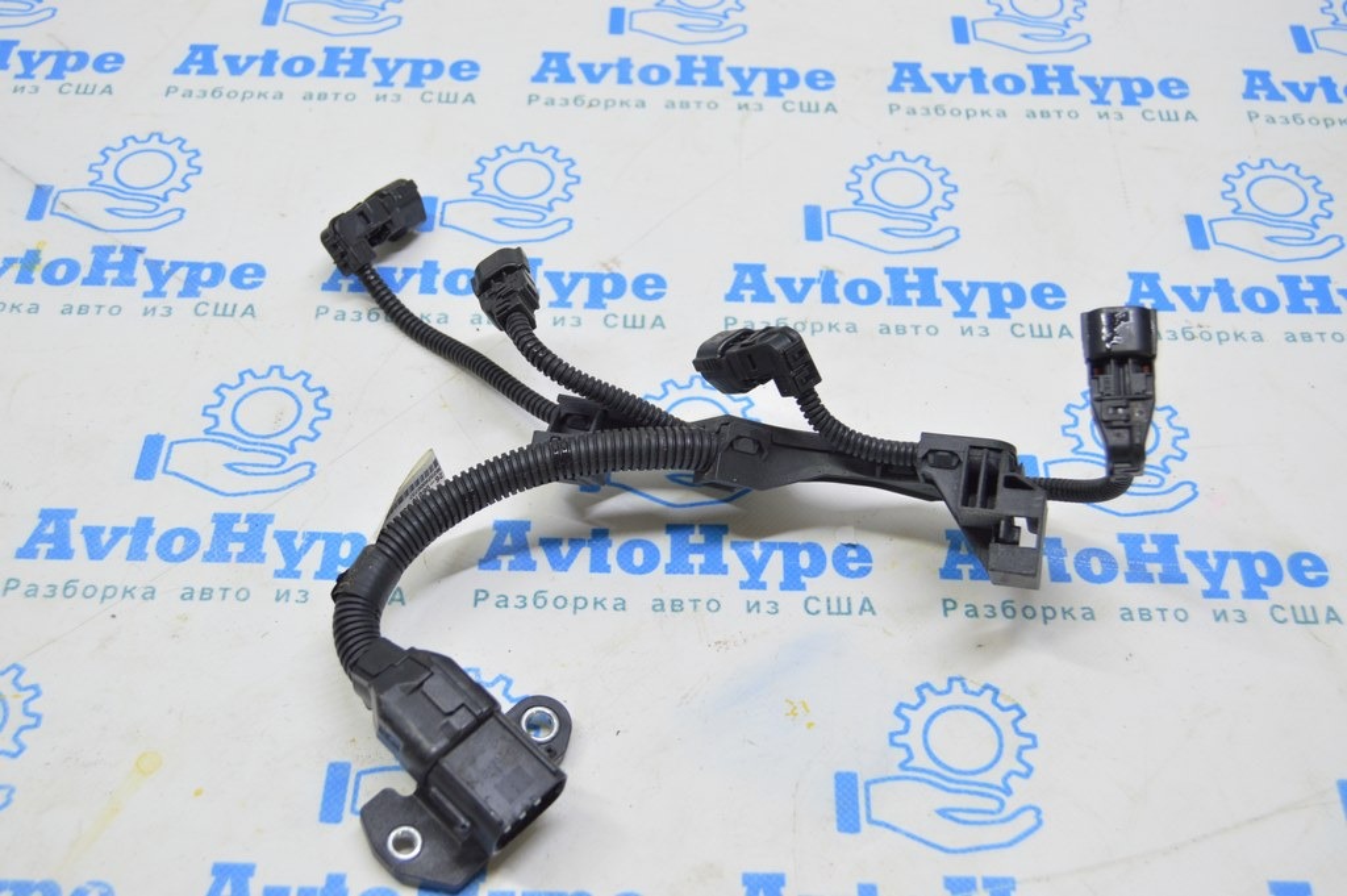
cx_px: 674
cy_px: 448
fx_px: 1682
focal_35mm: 45
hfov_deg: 43.6
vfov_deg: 29.8
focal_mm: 30
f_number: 5.6
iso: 400
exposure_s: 1/20
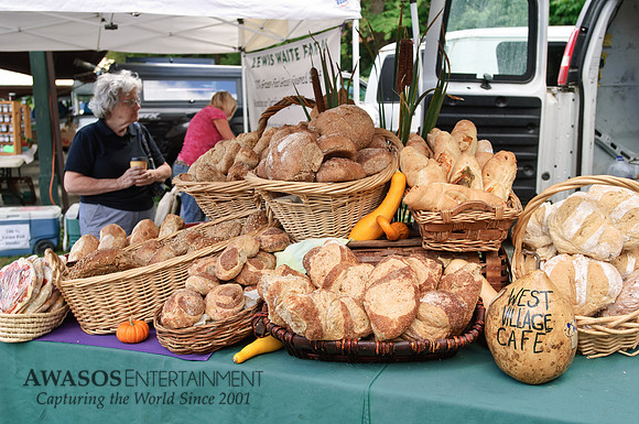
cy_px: 212
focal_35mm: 39
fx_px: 691
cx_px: 320
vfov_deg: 34.1
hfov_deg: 49.6
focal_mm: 26
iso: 100
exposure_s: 1/90
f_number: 5
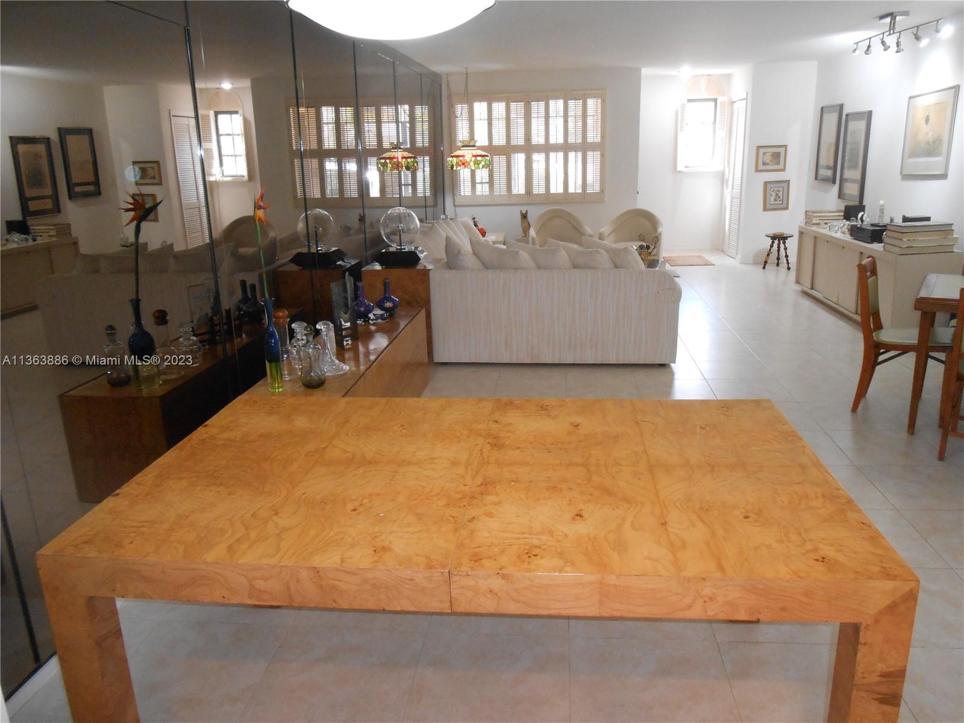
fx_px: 724
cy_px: 362
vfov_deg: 53.1
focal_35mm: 26
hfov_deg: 67.3
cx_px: 482
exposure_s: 1/30
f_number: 3.5
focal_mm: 4.6
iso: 320
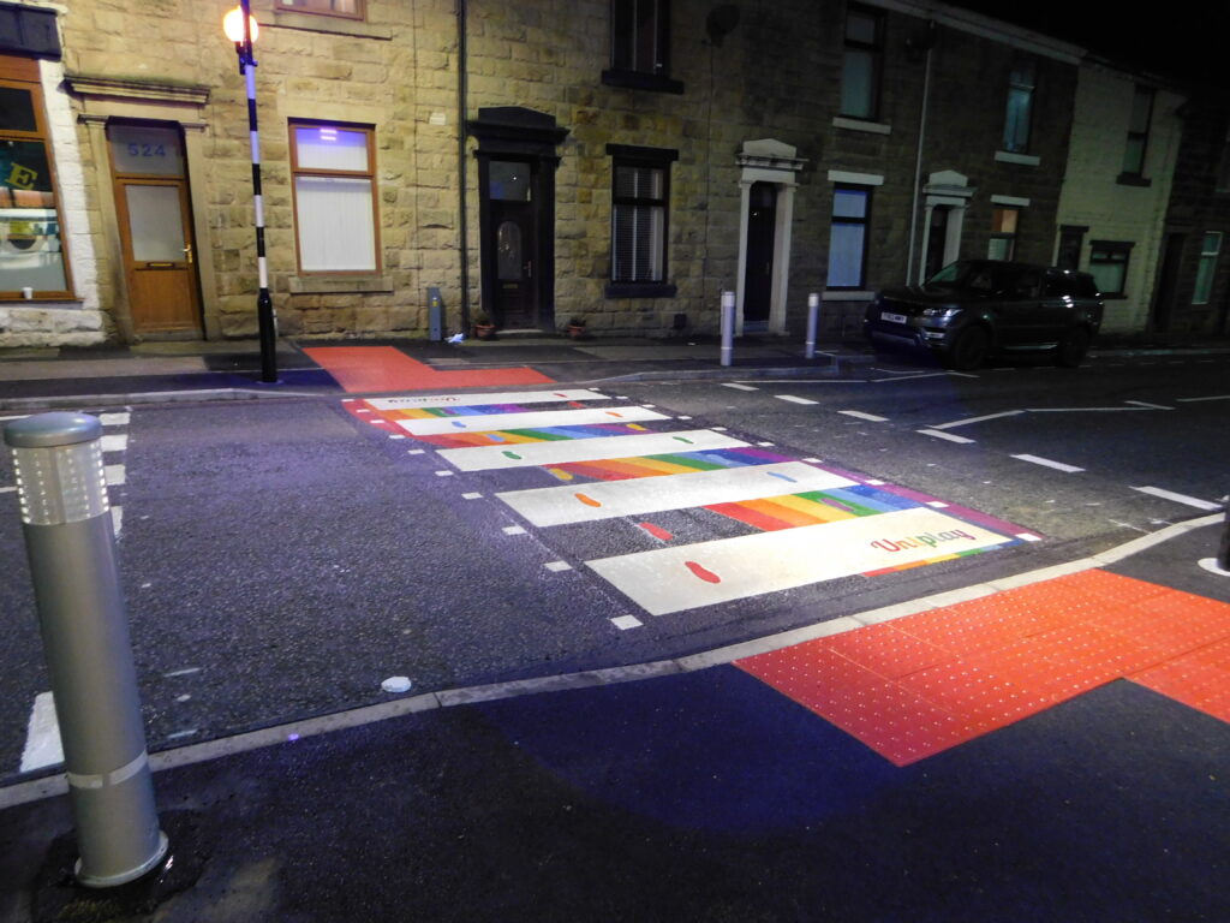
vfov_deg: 58.9
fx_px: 817
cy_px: 462
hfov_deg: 73.9
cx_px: 615
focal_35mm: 23
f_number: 3
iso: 400
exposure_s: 1/10
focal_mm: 4
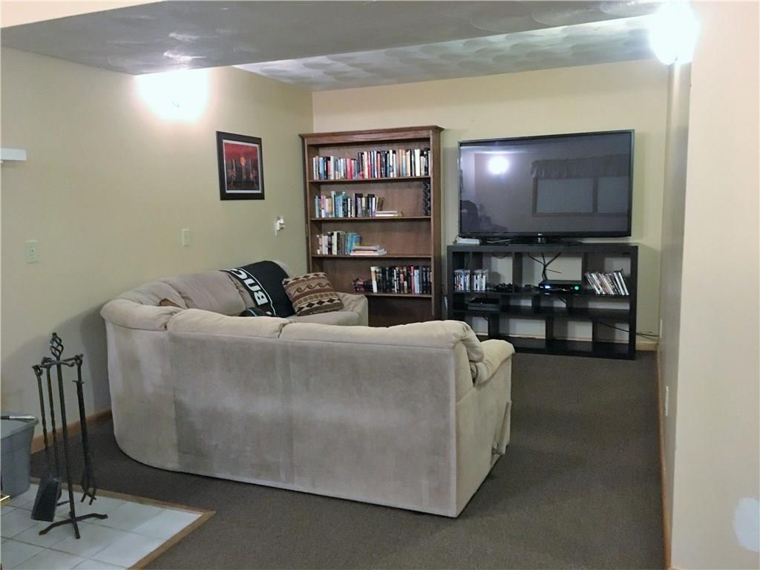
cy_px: 285
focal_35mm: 29
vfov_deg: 48.2
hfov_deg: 61.7
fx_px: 637
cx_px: 380
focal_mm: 4.15
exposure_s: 1/15
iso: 320
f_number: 2.2
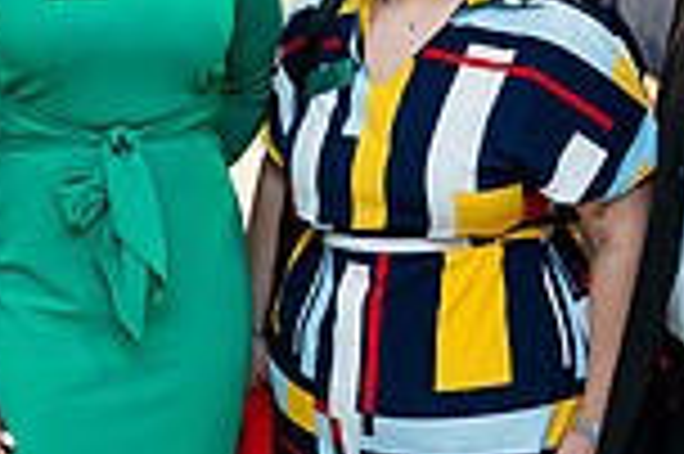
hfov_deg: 17.9
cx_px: 9
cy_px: 171
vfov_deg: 12.2
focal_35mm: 112
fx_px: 2126
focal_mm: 29
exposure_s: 1/160
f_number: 3.2
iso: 400
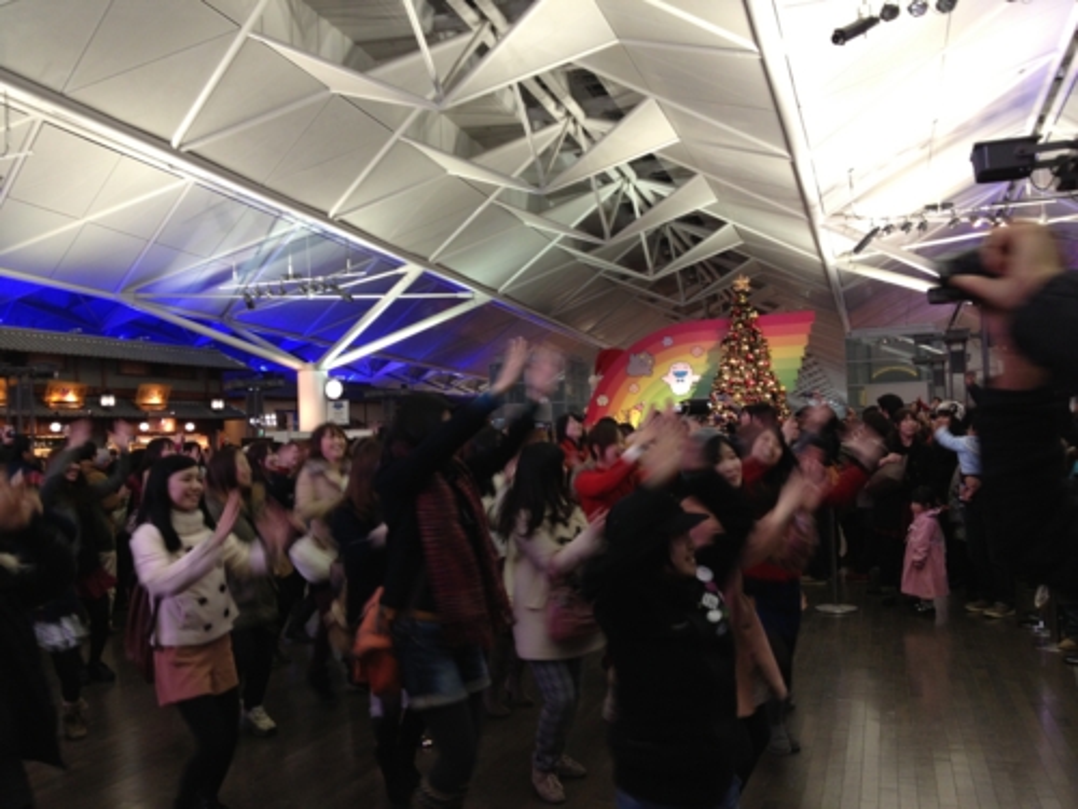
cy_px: 404
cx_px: 539
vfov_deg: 40.7
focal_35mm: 35
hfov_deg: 52.6
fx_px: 1090
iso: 80
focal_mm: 4.28
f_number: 2.4
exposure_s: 1/20
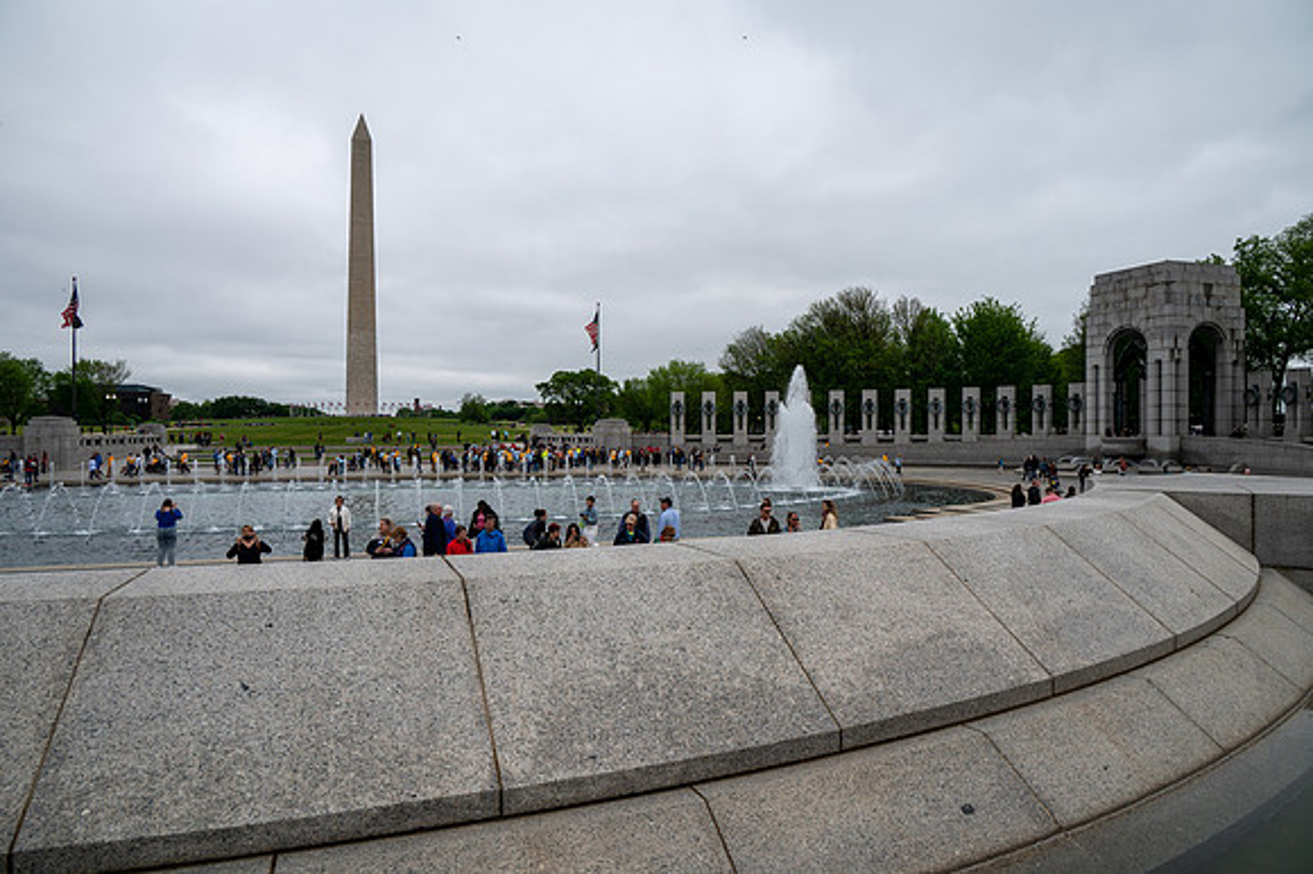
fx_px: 875
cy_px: 437
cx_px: 656
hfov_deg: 73.8
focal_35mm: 24
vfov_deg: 53.1
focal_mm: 24
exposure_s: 1/640
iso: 250
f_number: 8
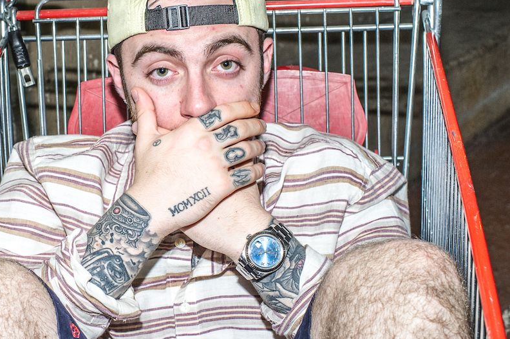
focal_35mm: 53
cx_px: 171
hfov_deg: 37.1
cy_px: 135
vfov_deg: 25.4
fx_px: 750
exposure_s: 1/125
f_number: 8
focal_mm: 35
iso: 1600
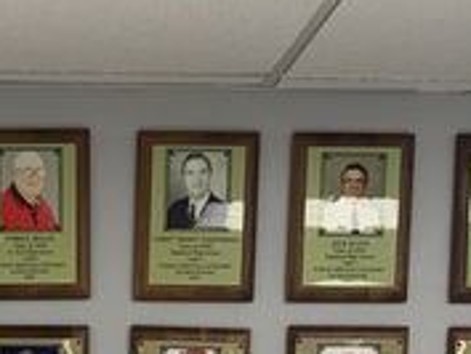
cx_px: -3
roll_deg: -1.2
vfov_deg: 9.8
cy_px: 743
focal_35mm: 139
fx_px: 1893
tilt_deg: -7.0
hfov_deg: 14.0
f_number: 1.78
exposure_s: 1/120
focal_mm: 6.76
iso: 160
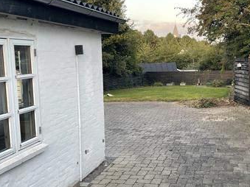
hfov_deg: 40.8
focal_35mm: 46
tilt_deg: -5.2
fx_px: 332
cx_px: 165
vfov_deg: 31.5
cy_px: 86
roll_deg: +1.5
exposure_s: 1/123
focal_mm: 4.2
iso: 32
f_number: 1.6
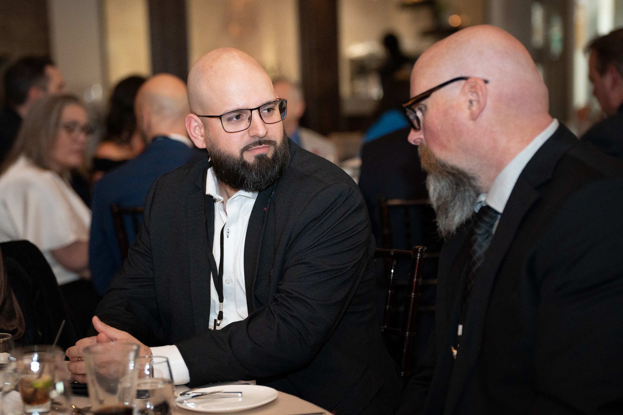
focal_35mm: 88
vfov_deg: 15.6
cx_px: 268
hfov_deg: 23.1
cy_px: 200
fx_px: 1520
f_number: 2.5
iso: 3200
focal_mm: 77
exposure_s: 1/200
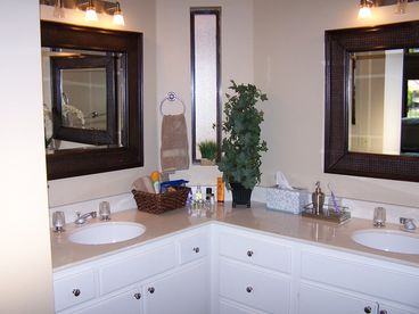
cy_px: 157
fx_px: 460
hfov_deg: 49.0
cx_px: 210
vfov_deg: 37.7
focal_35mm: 38
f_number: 2.8
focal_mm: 6.3
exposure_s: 1/60
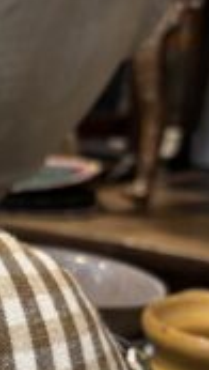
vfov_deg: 20.8
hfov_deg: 11.4
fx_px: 960
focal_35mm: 98
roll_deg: -1.7
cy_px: 396
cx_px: -183
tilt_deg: -20.2
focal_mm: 5.96
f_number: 1.6
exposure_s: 1/50
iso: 200
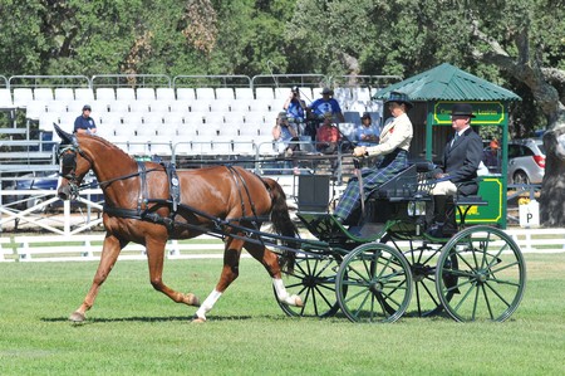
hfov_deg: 9.2
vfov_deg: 6.1
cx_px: 282
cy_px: 188
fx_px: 3527
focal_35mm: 225
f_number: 5.6
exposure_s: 1/800
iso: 400
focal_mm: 150
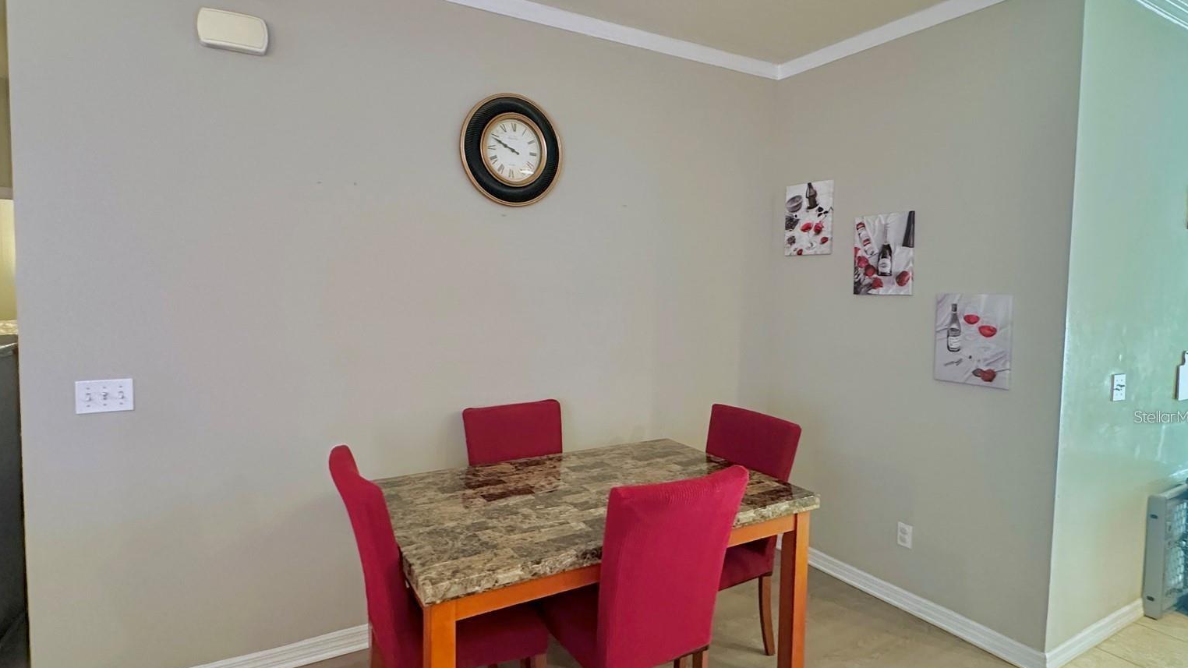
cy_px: 417
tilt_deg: -3.2
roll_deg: -1.3
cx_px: 584
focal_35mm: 16
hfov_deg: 99.4
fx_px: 504
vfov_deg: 66.1
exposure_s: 1/60
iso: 1000
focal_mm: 2.22
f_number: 2.2
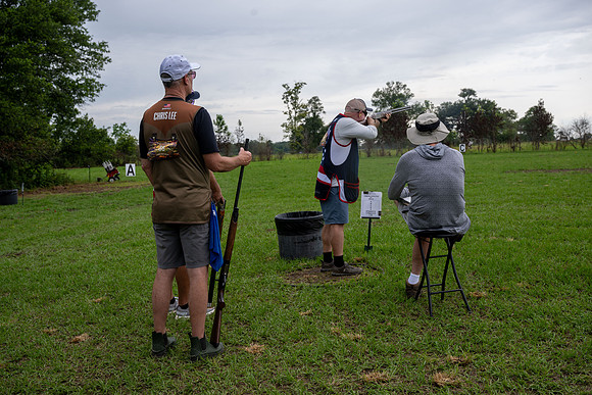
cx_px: 296
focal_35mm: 38
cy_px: 198
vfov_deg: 35.1
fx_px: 625
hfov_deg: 50.7
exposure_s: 1/100
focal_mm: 38
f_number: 6.3
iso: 72
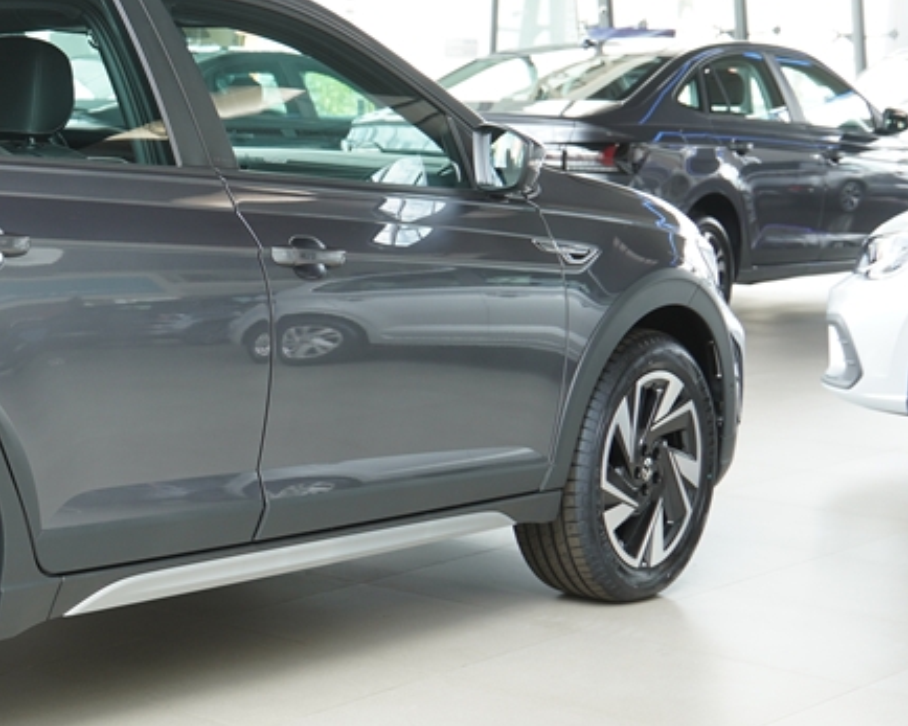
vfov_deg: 18.5
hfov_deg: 21.5
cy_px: 348
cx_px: -149
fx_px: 2233
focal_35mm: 83
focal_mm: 25
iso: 160
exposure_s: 1/60
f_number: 3.5
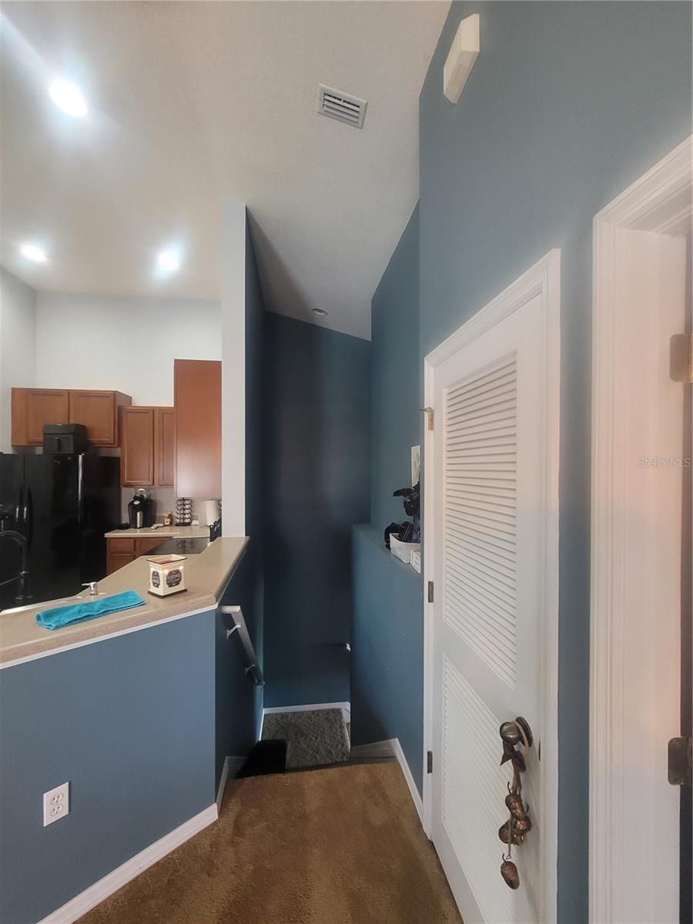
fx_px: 347
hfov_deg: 89.9
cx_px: 346
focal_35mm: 13
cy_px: 462
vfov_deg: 106.2
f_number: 2.2
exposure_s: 1/30
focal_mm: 2.2
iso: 320
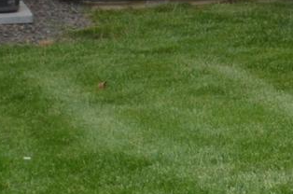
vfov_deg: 5.5
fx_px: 1909
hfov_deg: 7.5
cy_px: -349
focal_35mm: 235
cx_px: 950
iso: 640
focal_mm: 24
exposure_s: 1/50
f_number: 18
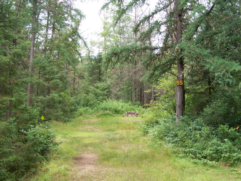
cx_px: 120
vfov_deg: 37.7
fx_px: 265
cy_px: 90
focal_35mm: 38
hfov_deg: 49.0
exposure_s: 1/800
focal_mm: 6.3
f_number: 4
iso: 400
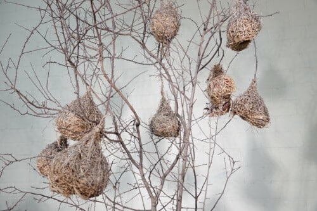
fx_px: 317
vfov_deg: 36.8
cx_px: 158
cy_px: 106
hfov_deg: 53.1
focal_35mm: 36
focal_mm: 13.31
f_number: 3.2
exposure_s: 1/160
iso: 100
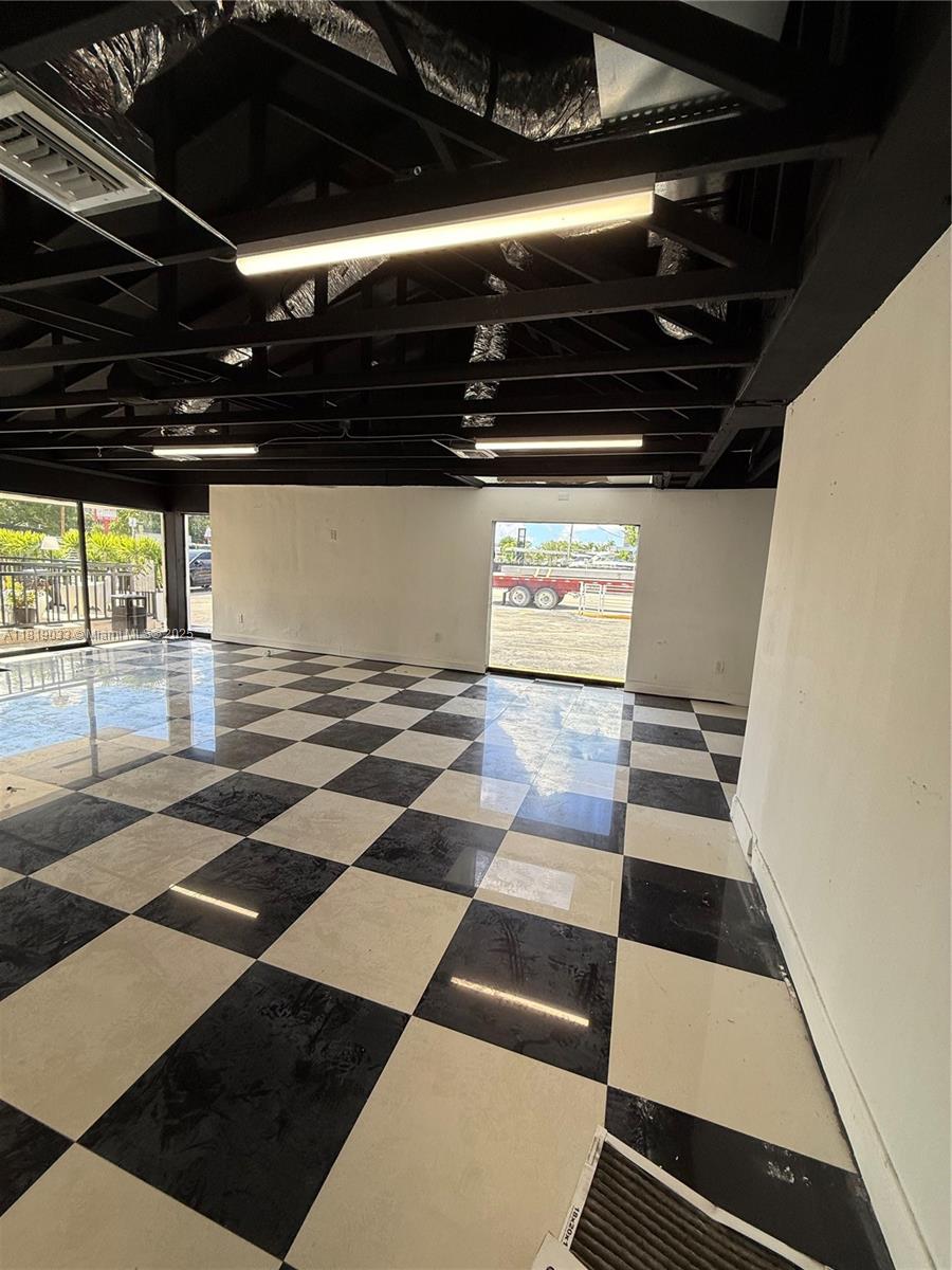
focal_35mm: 14
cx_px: 476
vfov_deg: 102.1
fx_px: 513
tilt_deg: -7.9
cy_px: 635
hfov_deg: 85.7
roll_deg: -2.7
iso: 64
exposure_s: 1/170
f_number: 2.2
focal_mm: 2.22
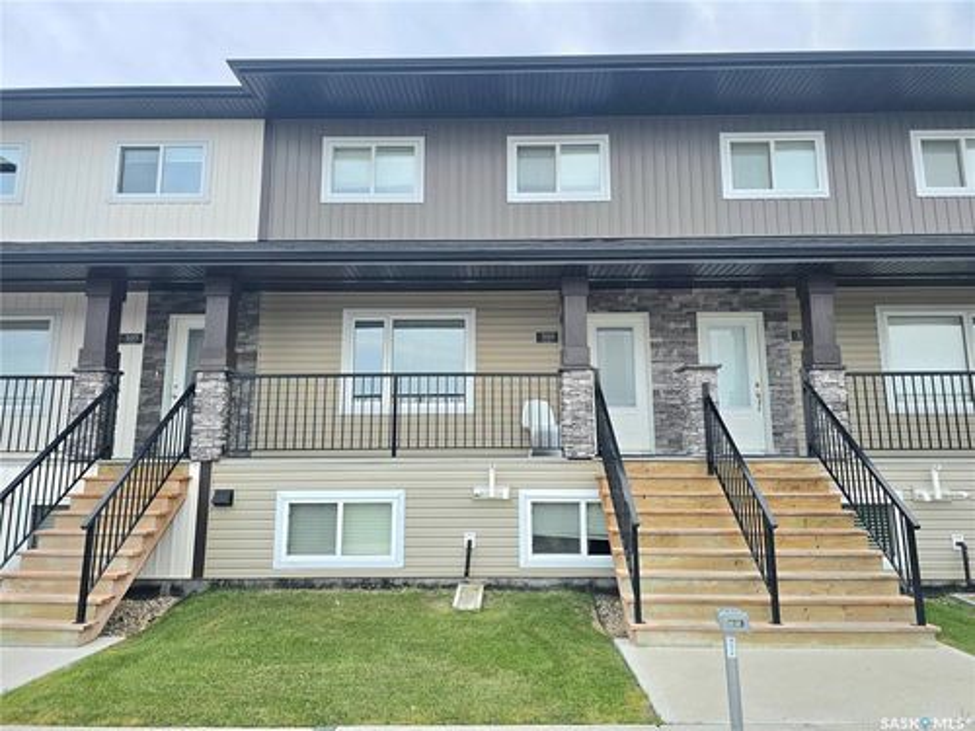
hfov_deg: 73.9
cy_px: 366
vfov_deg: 58.9
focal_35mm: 23
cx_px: 488
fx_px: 648
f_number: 1.7
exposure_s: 1/182
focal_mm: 6.3
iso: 100
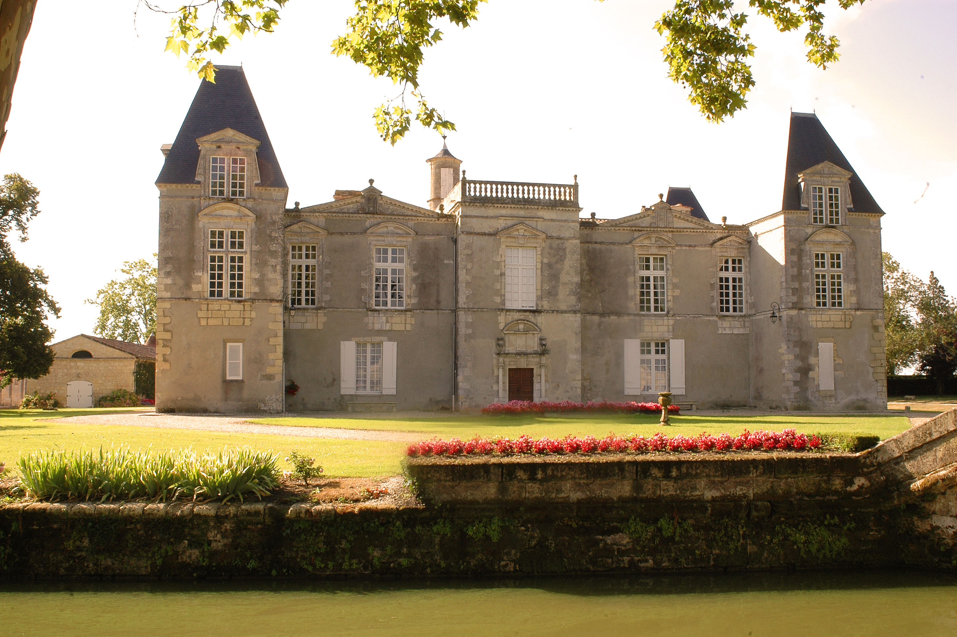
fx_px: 956
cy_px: 318
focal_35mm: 36
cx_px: 478
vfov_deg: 36.8
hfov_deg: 53.2
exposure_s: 1/25
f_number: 22
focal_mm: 24
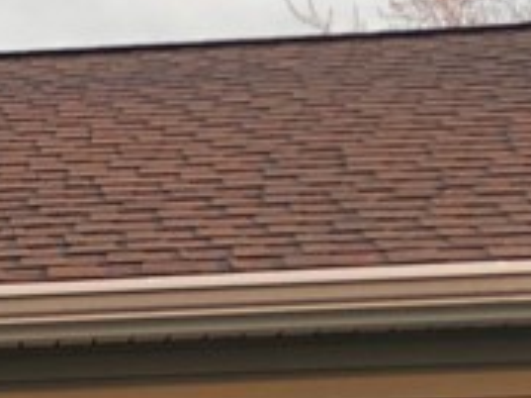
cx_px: -371
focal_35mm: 160
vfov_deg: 8.9
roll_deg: +1.1
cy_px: 713
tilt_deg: -0.1
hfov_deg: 11.6
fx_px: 2453
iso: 64
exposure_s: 1/120
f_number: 1.8
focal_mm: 3.99
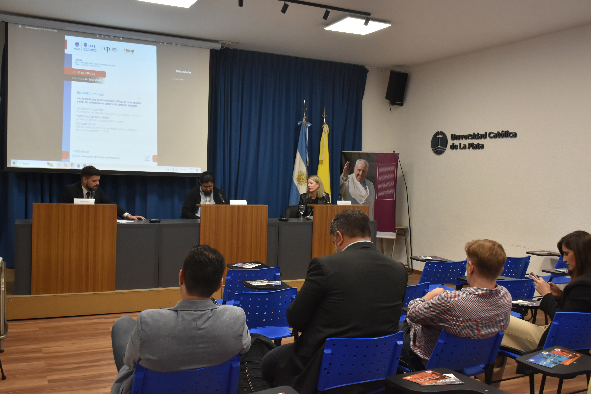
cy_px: 197
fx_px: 566
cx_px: 296
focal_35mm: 34
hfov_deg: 55.1
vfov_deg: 38.4
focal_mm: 23
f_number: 5.6
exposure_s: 1/125
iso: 1600
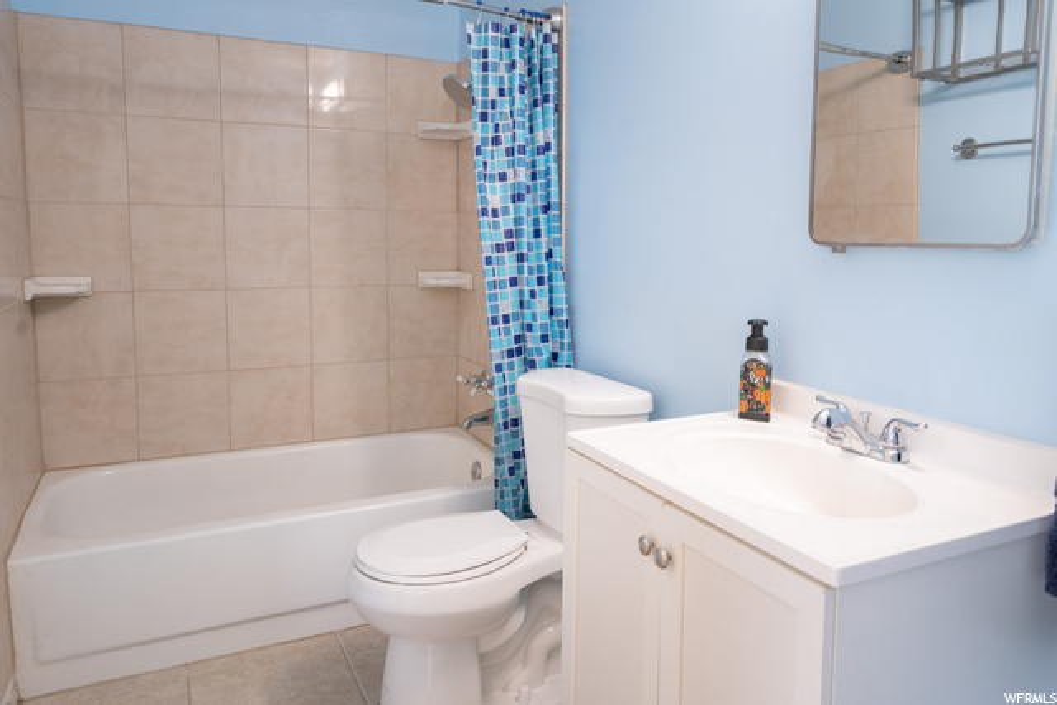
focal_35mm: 25
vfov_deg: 51.3
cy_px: 352
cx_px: 528
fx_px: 734
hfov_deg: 71.5
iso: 100
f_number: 5.6
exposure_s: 1/10
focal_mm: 25
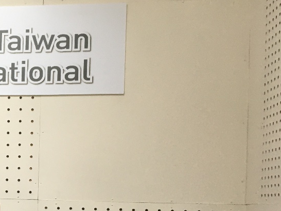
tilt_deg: -0.7
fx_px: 552
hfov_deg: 25.9
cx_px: -46
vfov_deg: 20.9
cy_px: 208
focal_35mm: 68
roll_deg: -1.6
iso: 32
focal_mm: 4.15
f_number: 2.2
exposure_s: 1/30
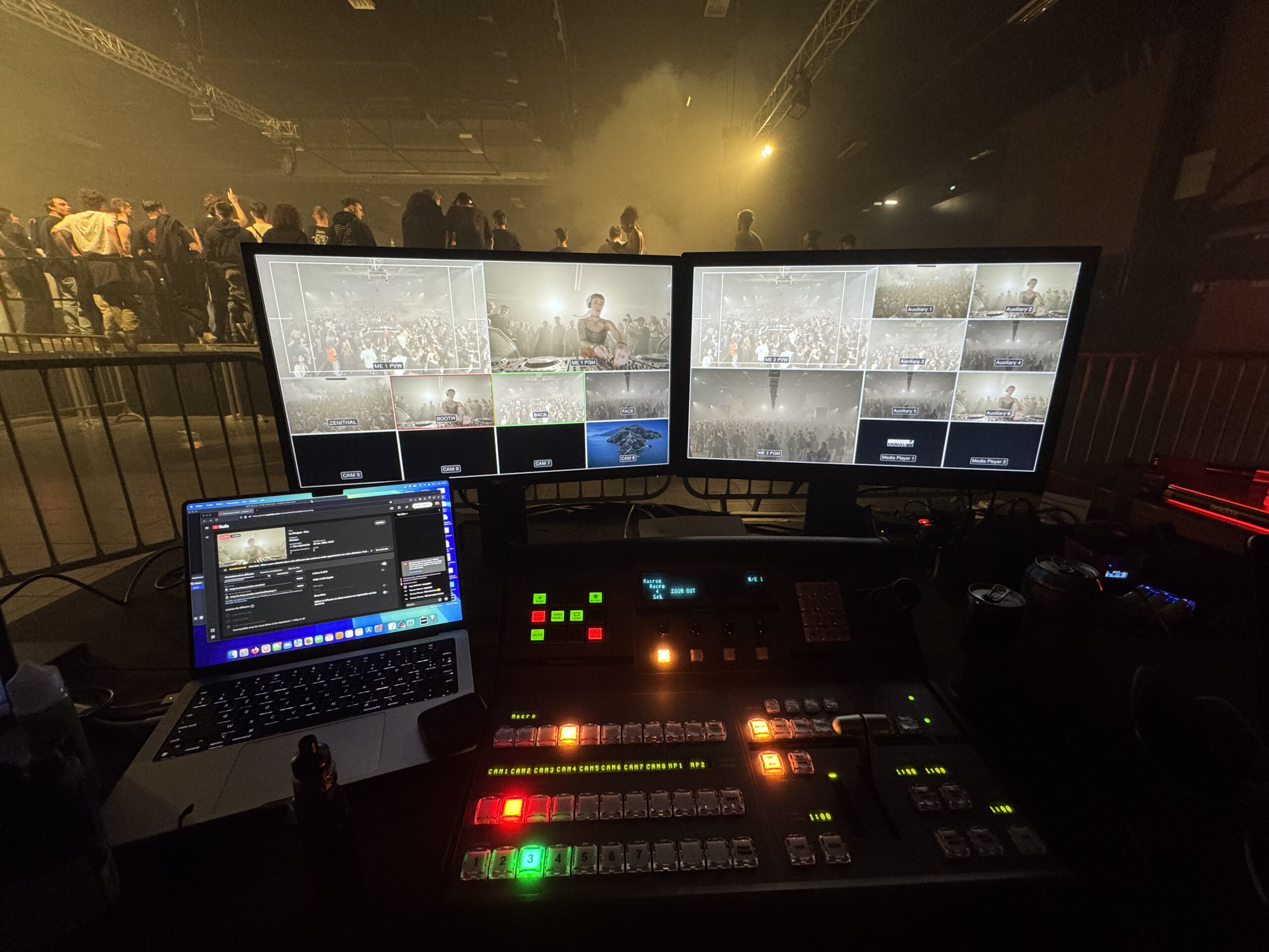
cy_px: 476
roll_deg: +0.1
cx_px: 634
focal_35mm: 14
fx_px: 513
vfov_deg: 85.7
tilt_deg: -16.6
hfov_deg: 102.1
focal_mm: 2.22
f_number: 2.2
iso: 250
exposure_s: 1/50
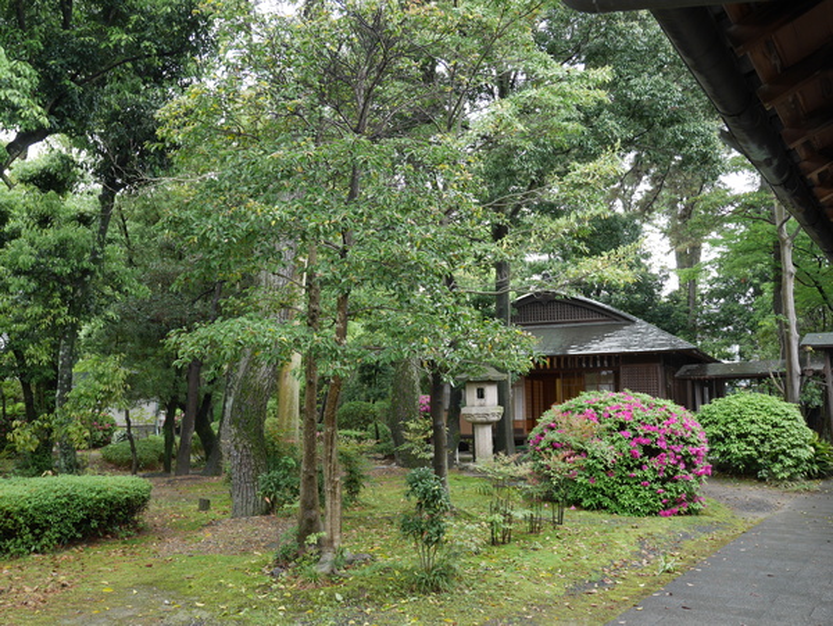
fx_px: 819
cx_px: 416
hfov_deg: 53.9
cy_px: 313
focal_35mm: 34
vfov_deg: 41.8
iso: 320
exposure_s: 1/60
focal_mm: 17
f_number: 4
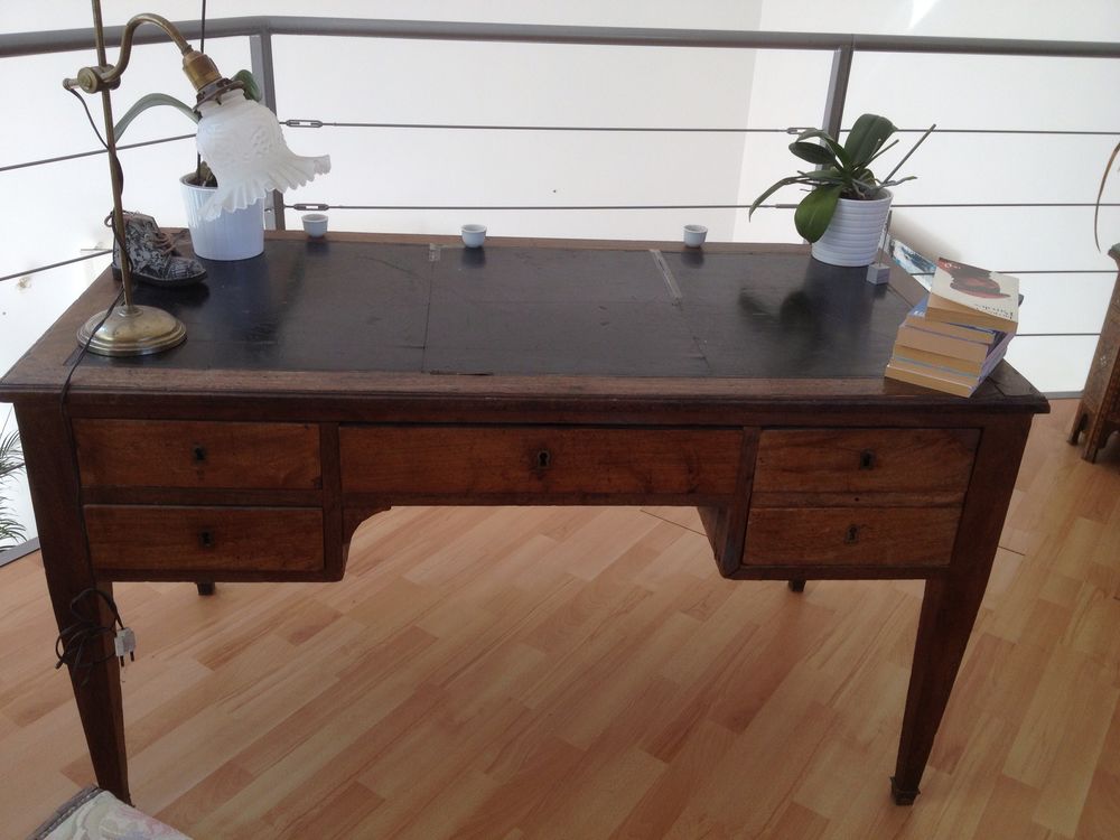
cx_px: 560
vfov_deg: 40.7
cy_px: 420
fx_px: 1132
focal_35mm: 35
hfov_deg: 52.6
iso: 50
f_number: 2.4
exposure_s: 1/120
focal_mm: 4.28
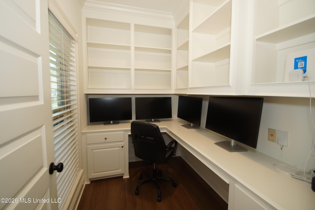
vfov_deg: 77.3
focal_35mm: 15
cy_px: 105
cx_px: 158
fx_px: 131
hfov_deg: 100.4
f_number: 3.5
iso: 400
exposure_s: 1/60
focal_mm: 10
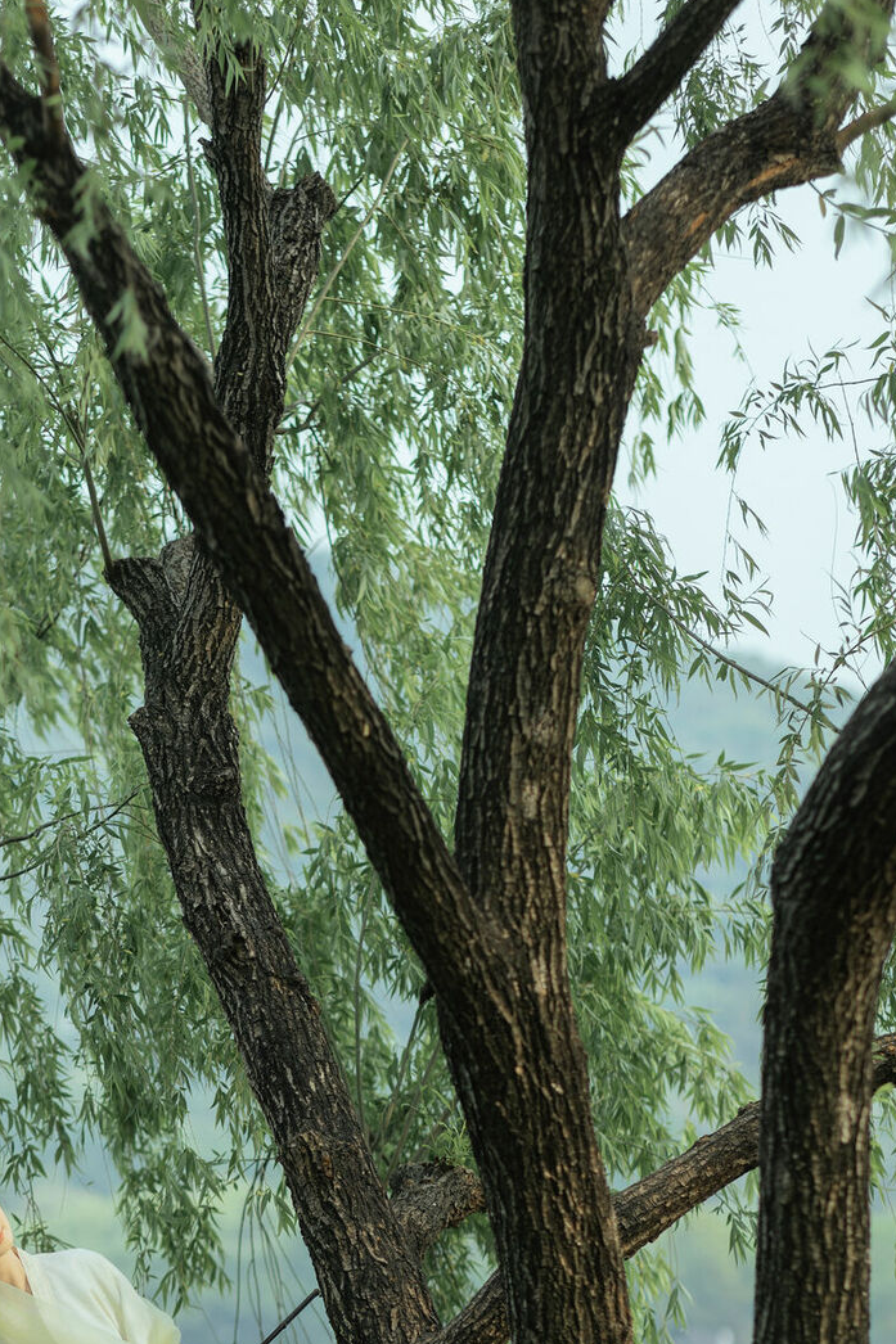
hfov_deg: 10.7
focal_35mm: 128
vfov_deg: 16.0
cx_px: 302
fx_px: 4780
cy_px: 933
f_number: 2
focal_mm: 85
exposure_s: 1/1250
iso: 100
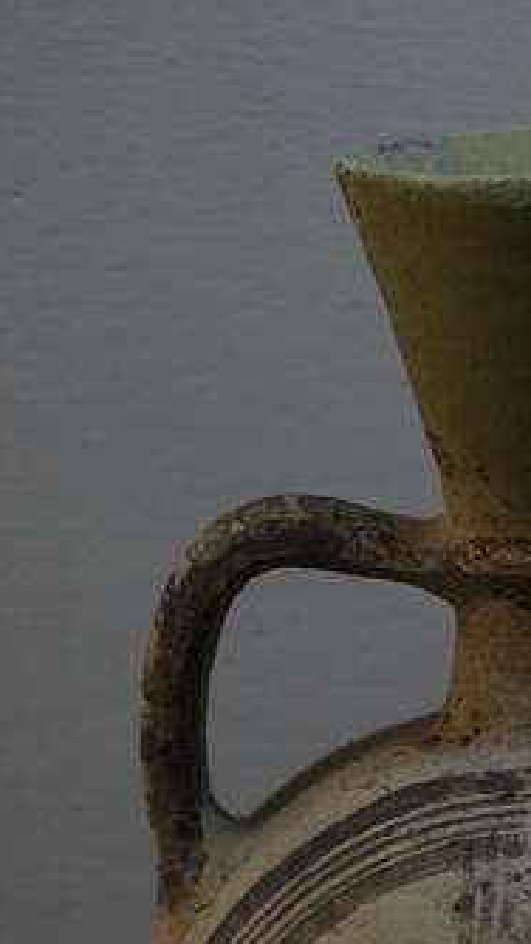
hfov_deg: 6.7
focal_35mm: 181
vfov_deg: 11.8
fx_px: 4528
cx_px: 545
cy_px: 845
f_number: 5
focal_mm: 58
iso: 1000
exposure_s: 1/125
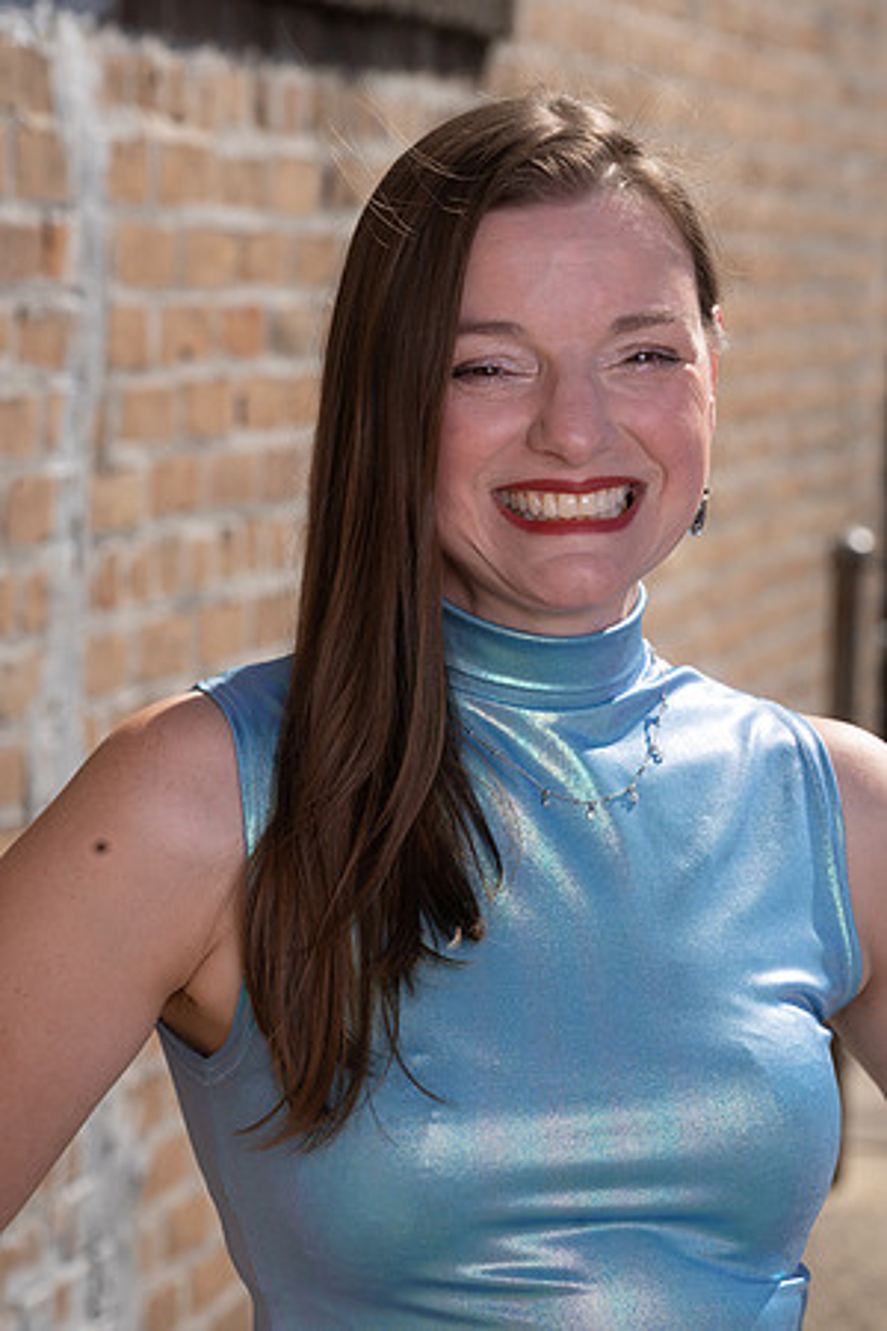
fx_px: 4656
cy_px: 666
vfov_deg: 16.3
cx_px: 444
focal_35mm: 126
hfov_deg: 10.9
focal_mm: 126
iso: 200
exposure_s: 1/500
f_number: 9
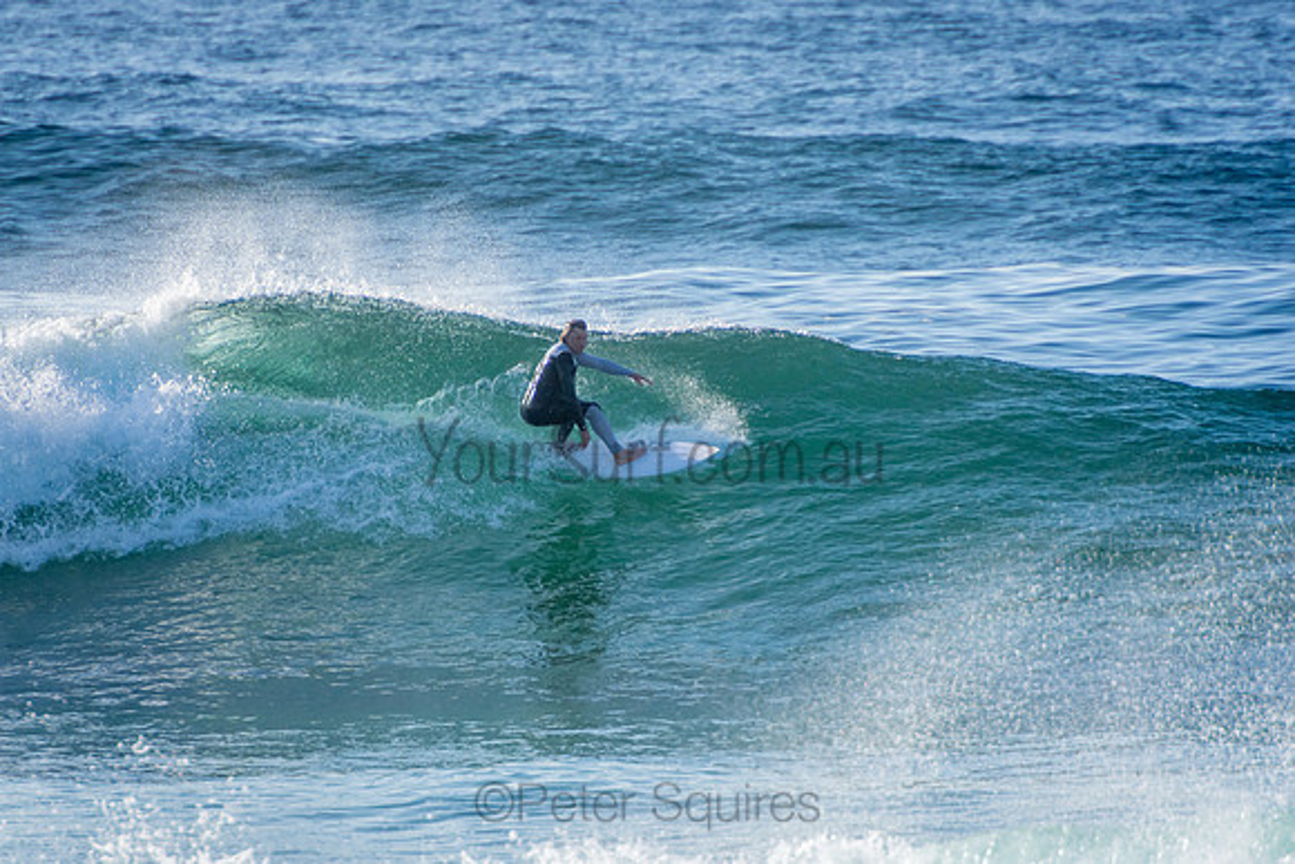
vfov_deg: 2.3
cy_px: 432
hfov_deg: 3.4
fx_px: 21587
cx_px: 648
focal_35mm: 600
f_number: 5.6
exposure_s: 1/2000
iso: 320
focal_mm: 400
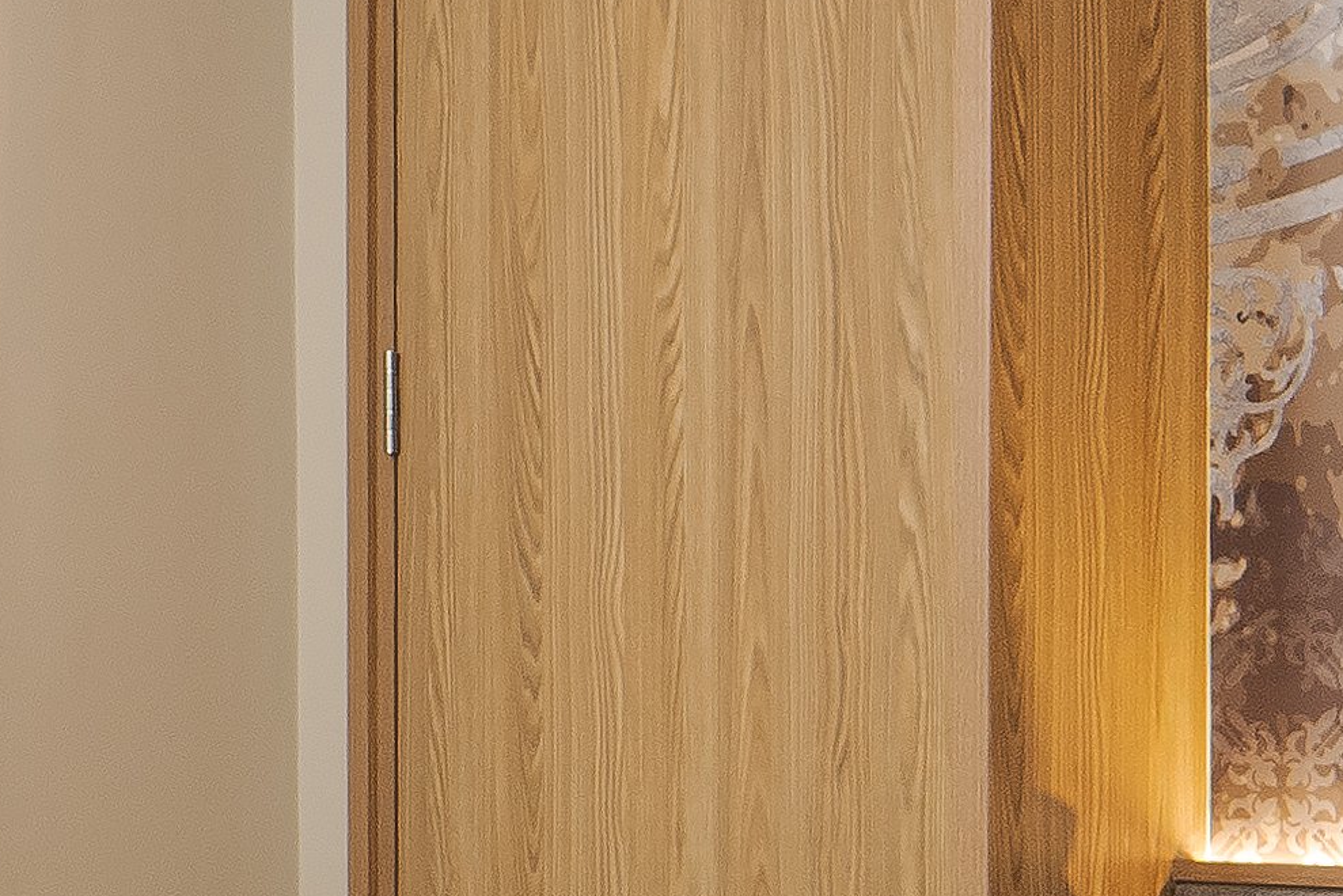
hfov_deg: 18.0
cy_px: 838
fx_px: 4142
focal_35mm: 111
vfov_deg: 12.2
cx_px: 22
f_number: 8
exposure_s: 1/13
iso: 250
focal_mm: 14
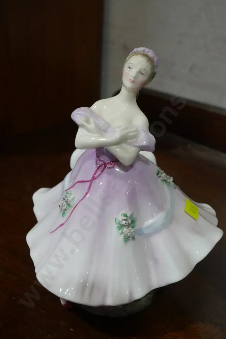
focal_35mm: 53
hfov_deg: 25.5
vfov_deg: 37.5
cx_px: 127
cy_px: 169
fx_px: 499
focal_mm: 25
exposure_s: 1/60
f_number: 5.3
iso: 320
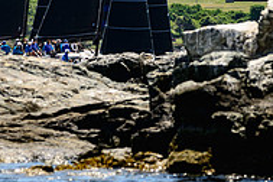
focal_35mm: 622
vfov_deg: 2.2
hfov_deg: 3.3
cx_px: 94
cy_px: -44
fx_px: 4716
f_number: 7.1
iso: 250
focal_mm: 200
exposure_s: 1/800
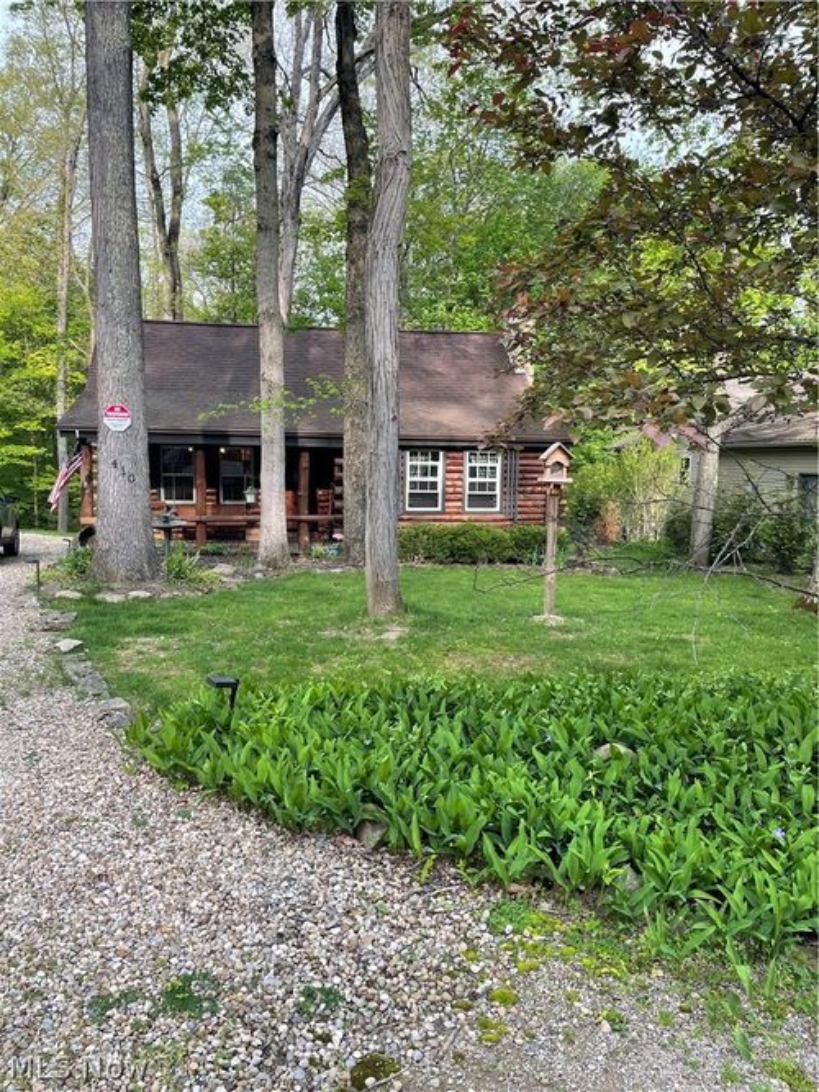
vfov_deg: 67.3
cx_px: 410
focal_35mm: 26
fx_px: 820
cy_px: 546
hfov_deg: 53.0
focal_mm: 4.2
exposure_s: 1/287
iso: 32
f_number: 1.6
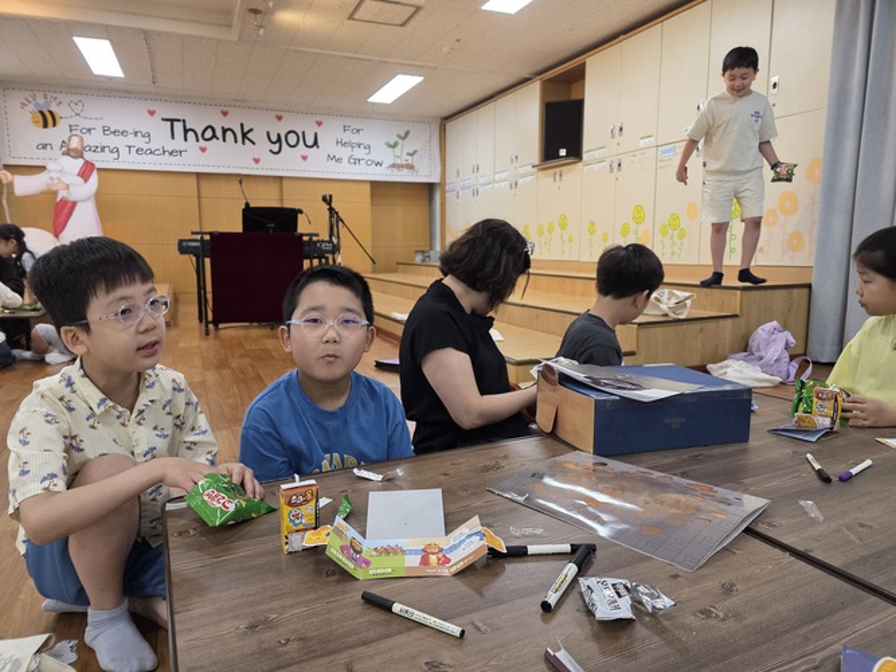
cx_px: 448
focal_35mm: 23
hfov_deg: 73.9
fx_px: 595
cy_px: 336
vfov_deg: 58.9
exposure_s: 1/120
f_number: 1.7
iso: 250
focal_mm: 6.3
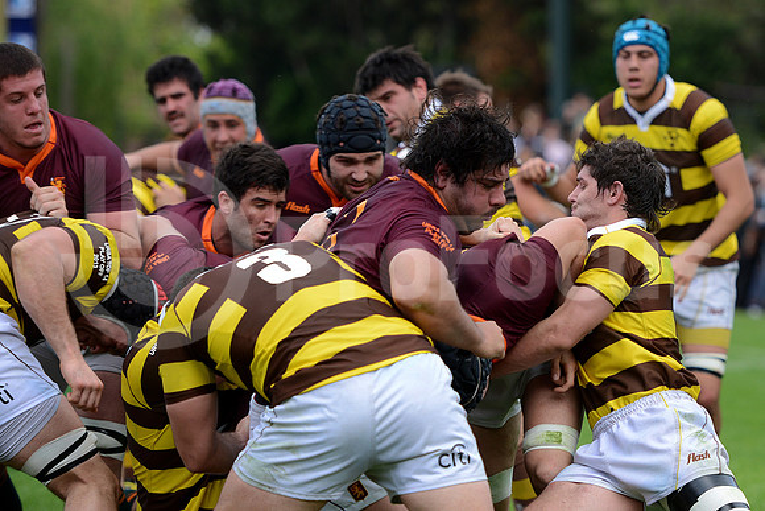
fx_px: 3188
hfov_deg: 13.7
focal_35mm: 150
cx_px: 382
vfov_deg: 9.2
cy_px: 256
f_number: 2.8
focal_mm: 150
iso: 320
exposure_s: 1/800
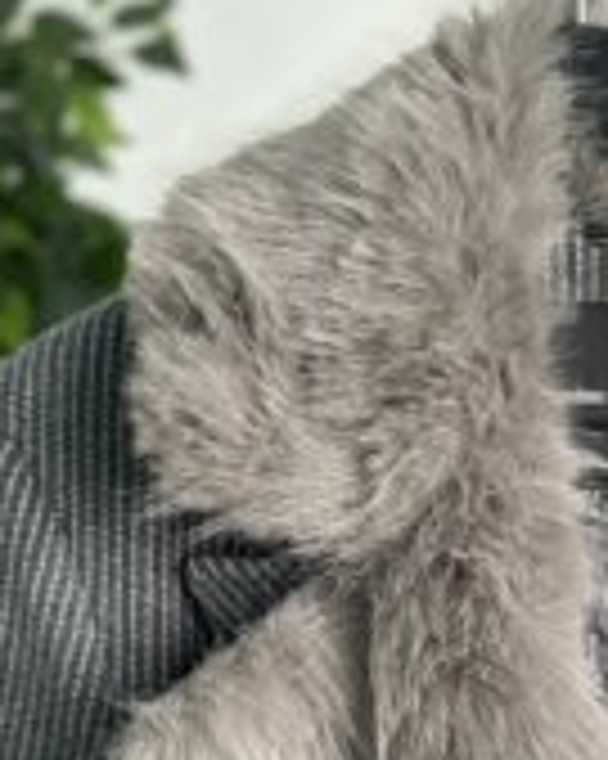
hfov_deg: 13.6
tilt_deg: -8.2
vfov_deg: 17.0
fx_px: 2499
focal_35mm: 111
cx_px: 640
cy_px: 706
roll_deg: -0.1
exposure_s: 1/50
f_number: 1.78
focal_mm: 6.86
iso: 125
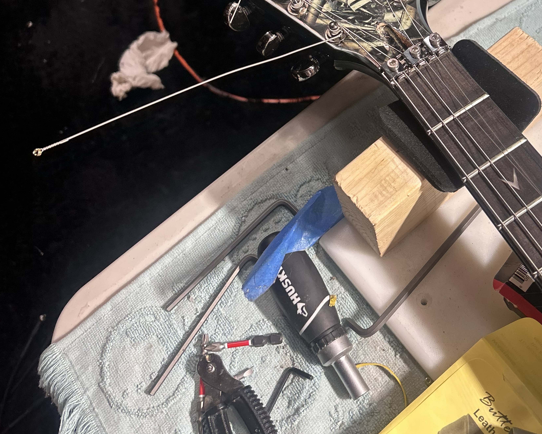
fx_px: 706
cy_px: 97
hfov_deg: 41.6
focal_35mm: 44
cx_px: 351
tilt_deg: -61.5
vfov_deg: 33.3
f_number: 1.5
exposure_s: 1/120
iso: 100
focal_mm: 5.7
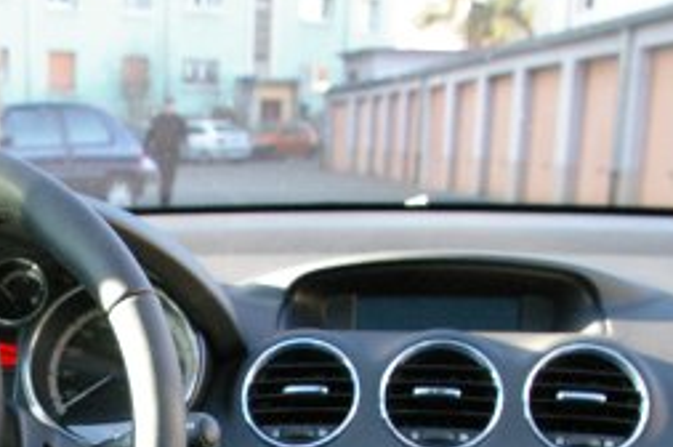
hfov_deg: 25.5
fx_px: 1419
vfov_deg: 17.0
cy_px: 556
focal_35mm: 76
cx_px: 21
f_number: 8
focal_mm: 20
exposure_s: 1/90
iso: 1600
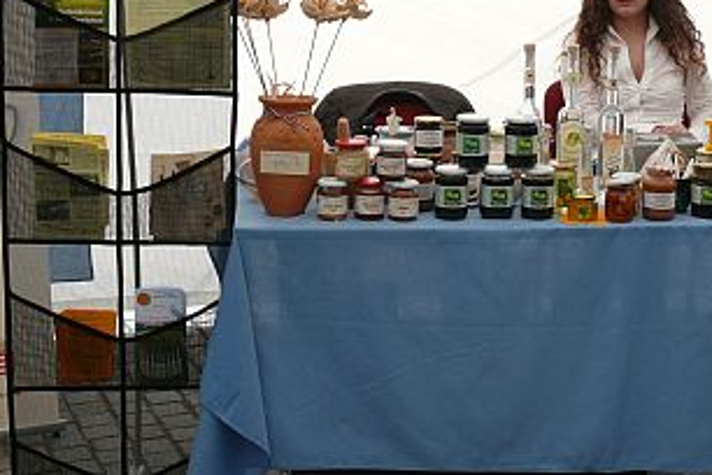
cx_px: 484
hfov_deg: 24.9
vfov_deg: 16.8
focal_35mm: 81
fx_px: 1602
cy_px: 175
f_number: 5.6
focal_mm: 9.4
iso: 100
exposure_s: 1/200
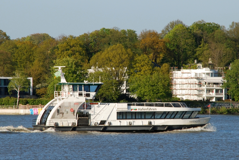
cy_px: 80
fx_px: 1346
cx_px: 120
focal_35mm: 202
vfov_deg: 6.8
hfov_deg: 10.1
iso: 200
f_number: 10
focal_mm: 135
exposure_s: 1/250
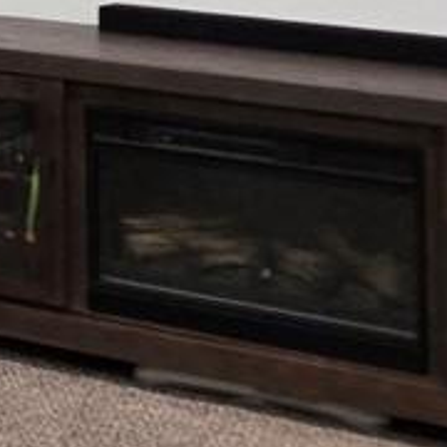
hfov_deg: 8.0
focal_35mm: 181
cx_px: -993
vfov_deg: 9.4
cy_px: -228
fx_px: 2644
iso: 500
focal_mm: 5.4
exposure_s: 1/120
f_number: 1.8
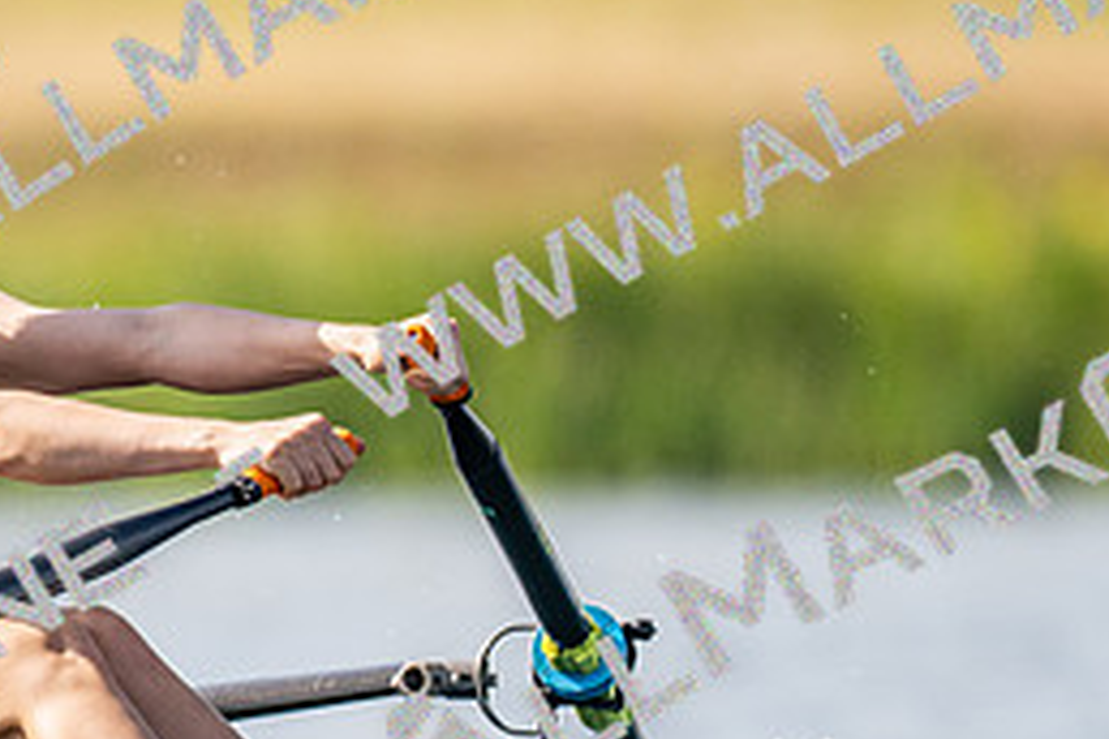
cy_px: 490
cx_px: 17
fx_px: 62222
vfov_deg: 0.7
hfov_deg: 1.0
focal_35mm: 2020
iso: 180
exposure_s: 1/2500
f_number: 4
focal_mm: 600
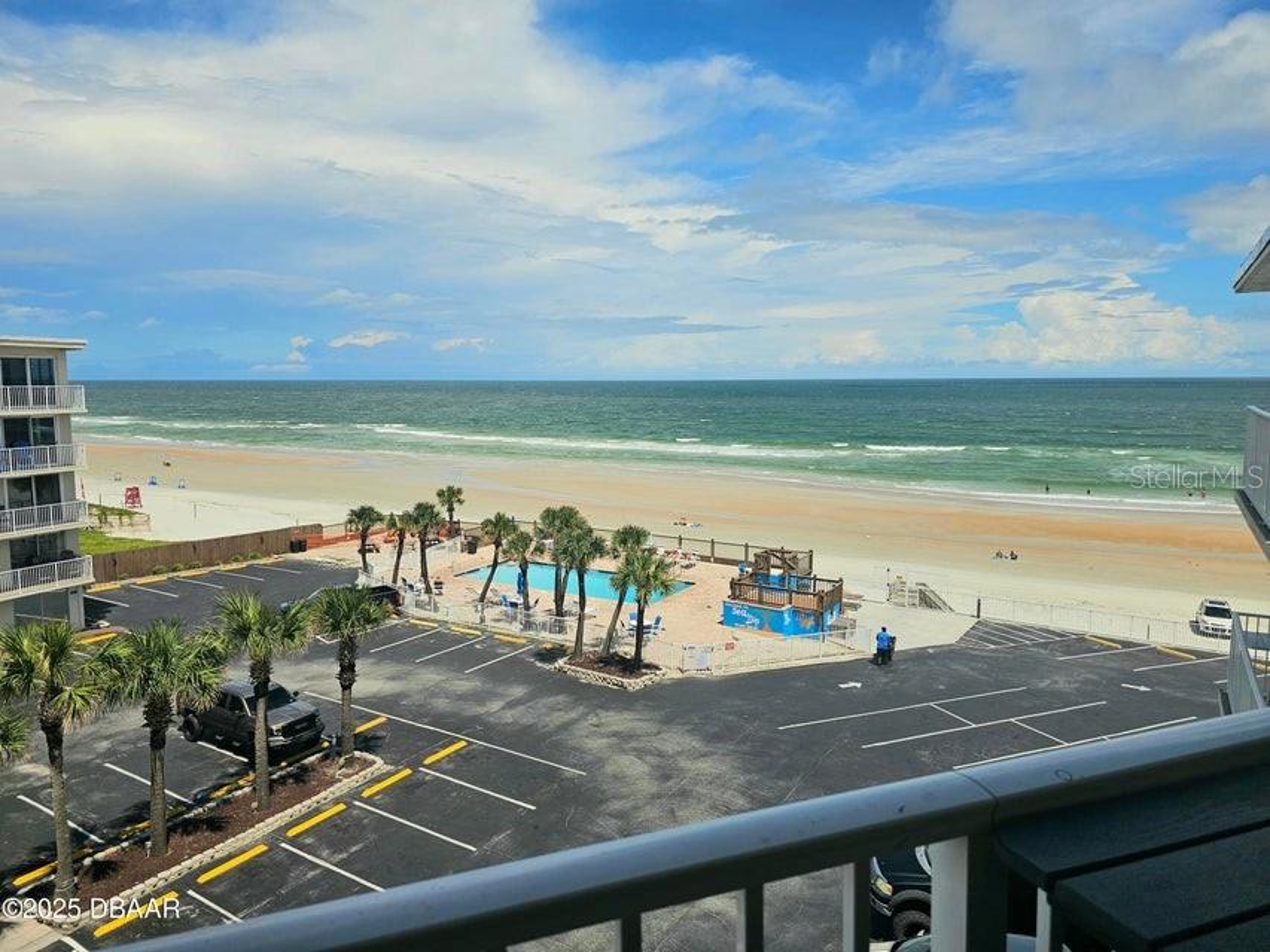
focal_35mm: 23
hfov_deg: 73.9
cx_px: 635
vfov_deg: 58.9
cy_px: 476
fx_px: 844
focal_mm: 6.3
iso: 10
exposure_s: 1/1667
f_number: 1.7
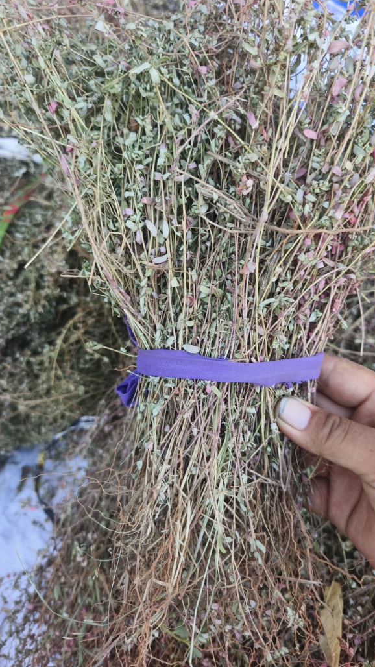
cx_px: 197
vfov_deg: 71.9
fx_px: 460
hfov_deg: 44.4
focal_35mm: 26
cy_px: 323
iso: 72
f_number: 1.75
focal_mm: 5.5
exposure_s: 1/129
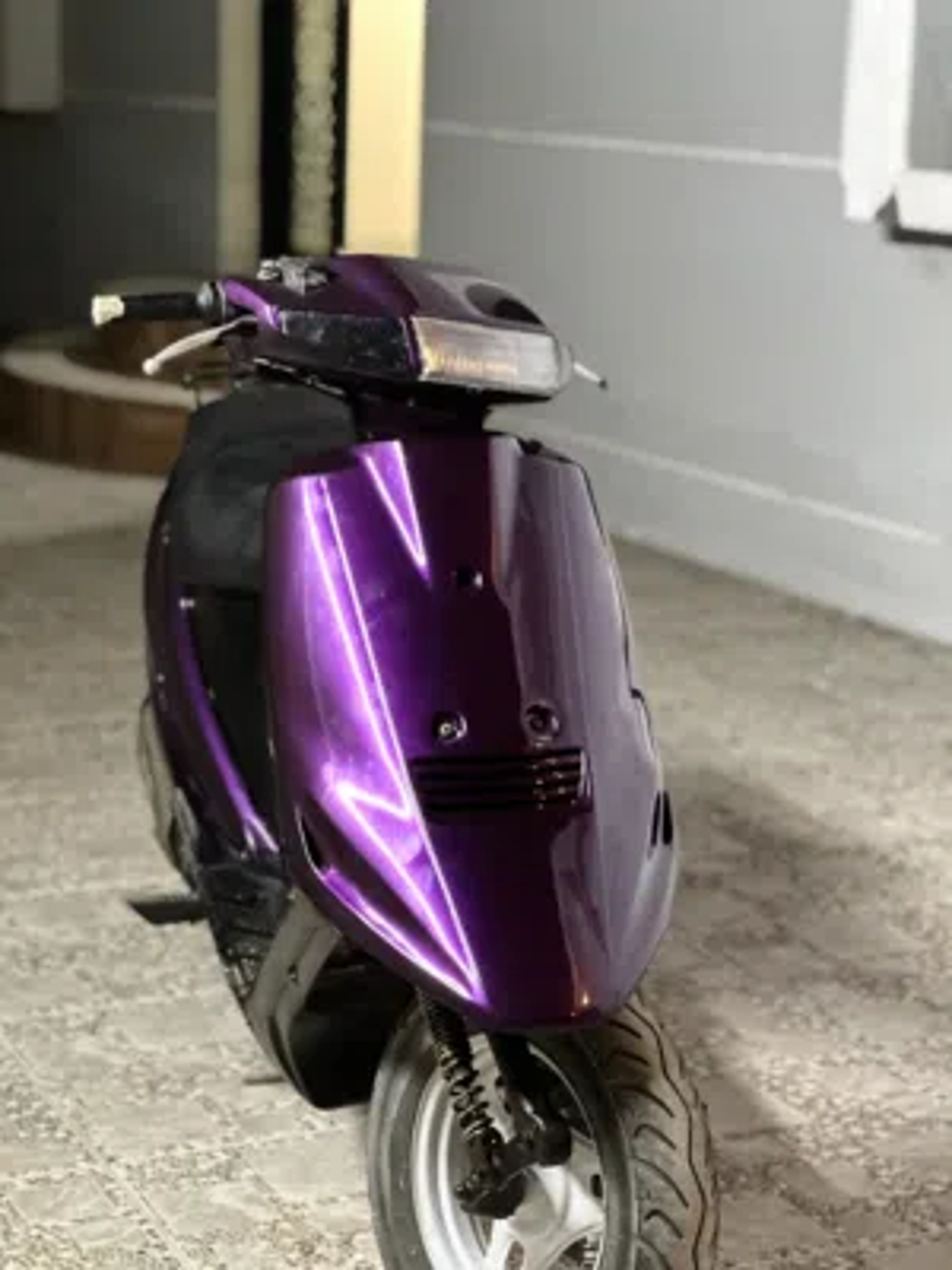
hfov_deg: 19.1
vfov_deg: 25.3
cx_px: 476
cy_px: 635
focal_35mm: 77
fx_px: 2824
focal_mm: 9
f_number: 2.8
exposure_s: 1/14
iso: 1250
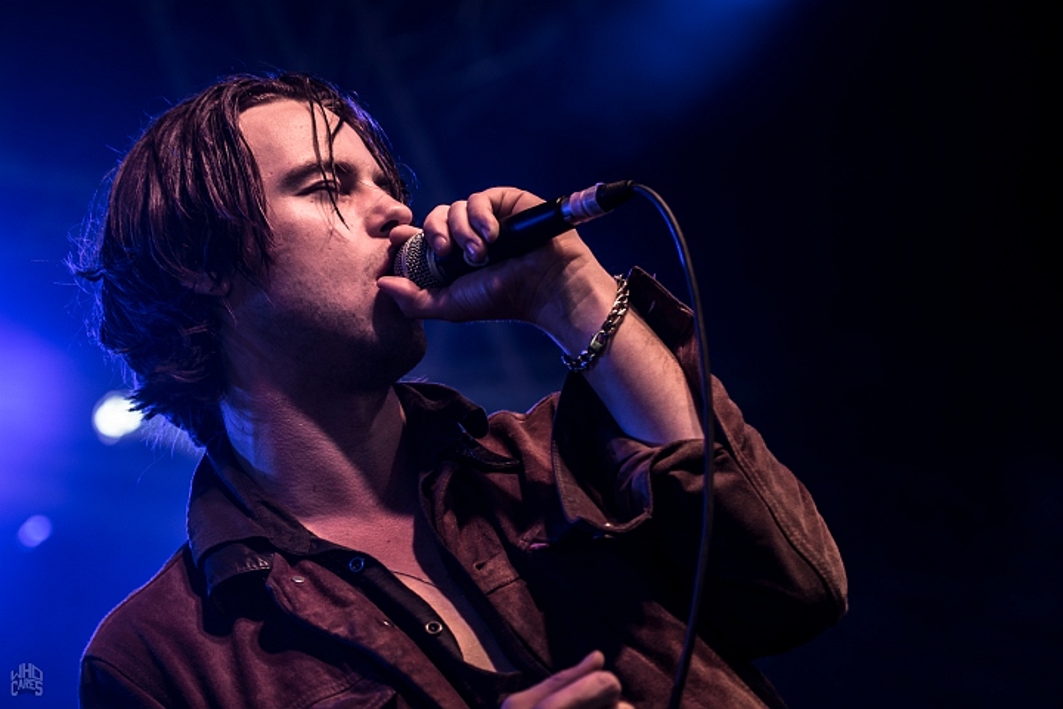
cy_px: 354
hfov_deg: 19.5
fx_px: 3100
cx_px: 532
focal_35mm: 105
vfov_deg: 13.0
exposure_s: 1/100
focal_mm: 70
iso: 200
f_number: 2.8
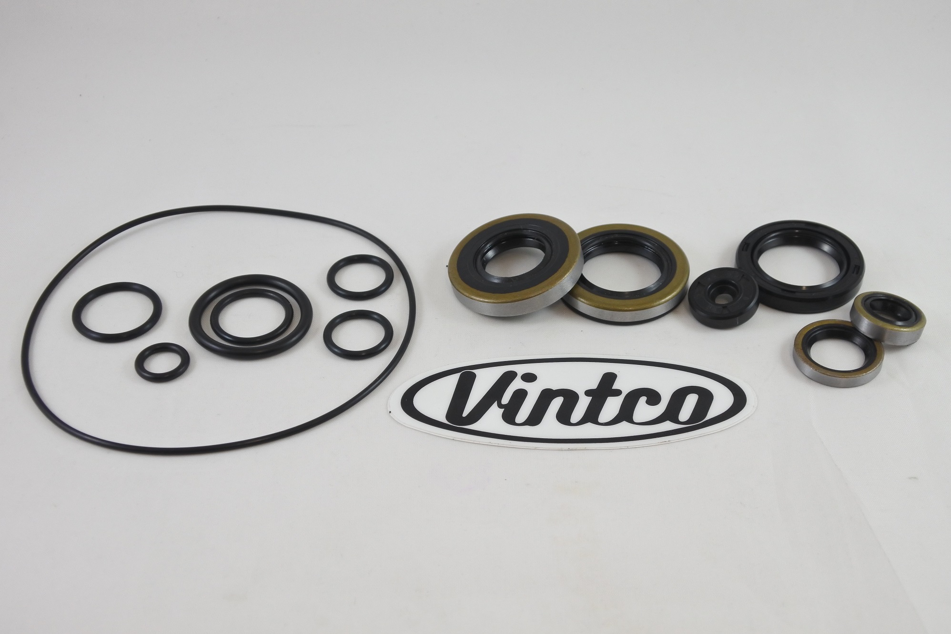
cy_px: 317
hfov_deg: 38.2
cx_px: 476
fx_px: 1374
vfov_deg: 26.0
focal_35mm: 52
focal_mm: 19.3
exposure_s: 1/125
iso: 400
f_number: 4.5
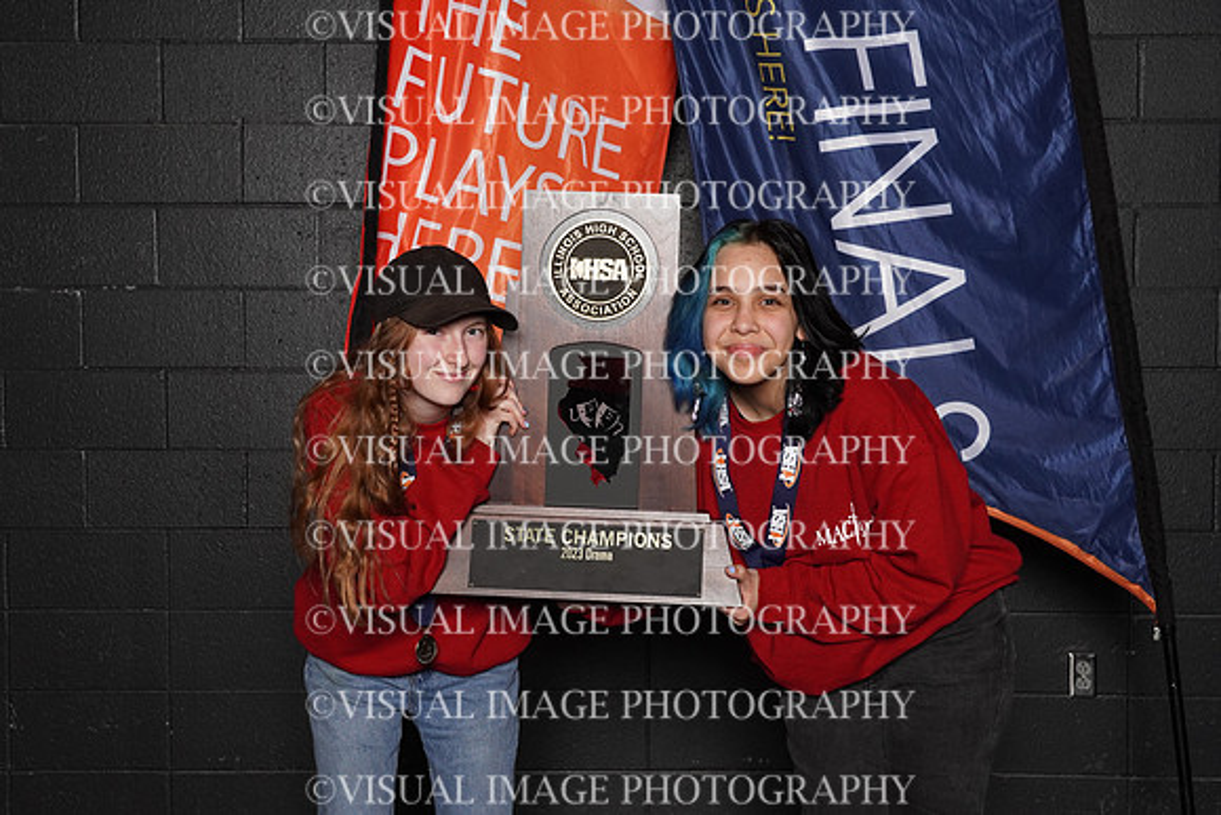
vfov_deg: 25.1
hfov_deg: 36.9
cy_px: 408
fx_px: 1832
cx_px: 610
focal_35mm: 54
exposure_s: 1/125
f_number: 8
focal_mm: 36
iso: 800
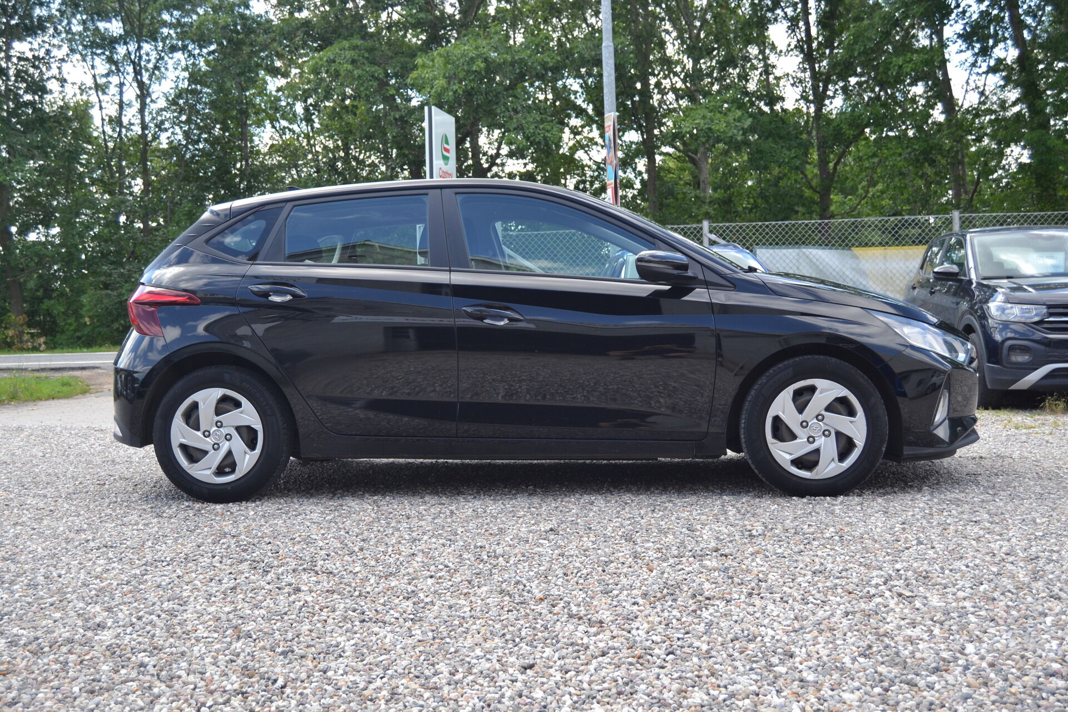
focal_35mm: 39
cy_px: 356
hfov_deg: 49.6
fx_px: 1157
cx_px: 534
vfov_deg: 34.2
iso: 100
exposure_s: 1/125
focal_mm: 26
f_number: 5.6
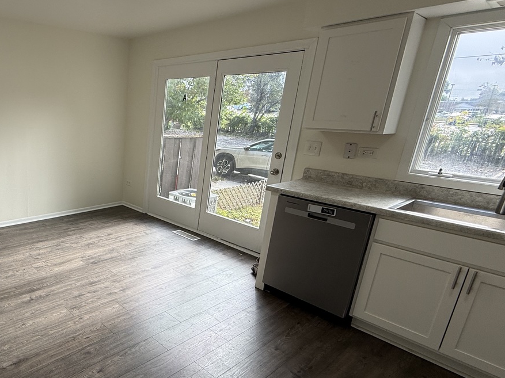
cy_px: 205
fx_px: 335
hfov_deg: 66.4
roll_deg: -1.5
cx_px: 94
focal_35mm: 23
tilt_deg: -15.9
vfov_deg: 58.8
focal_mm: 2.22
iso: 50
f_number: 2.2
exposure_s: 1/130
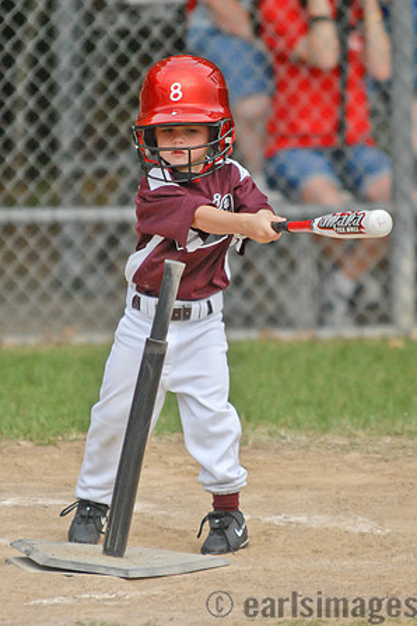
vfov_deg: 6.8
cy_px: 312
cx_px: 209
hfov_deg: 4.6
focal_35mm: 302
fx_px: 5247
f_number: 2.8
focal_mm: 200
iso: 1000
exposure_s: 1/5000
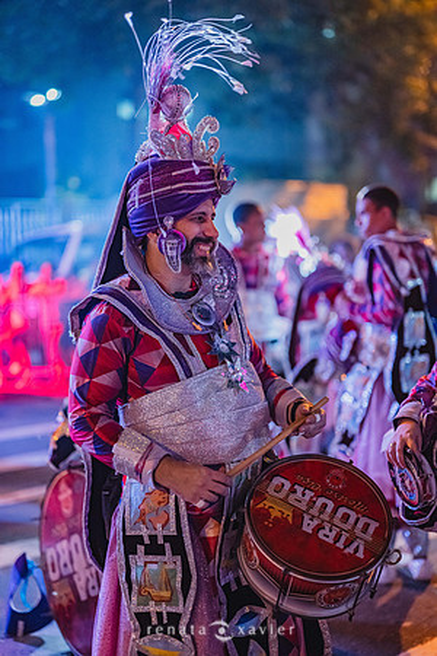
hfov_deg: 27.0
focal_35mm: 50
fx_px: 910
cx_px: 218
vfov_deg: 39.6
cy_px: 328
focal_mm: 50
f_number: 1.3
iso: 3200
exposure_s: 1/250
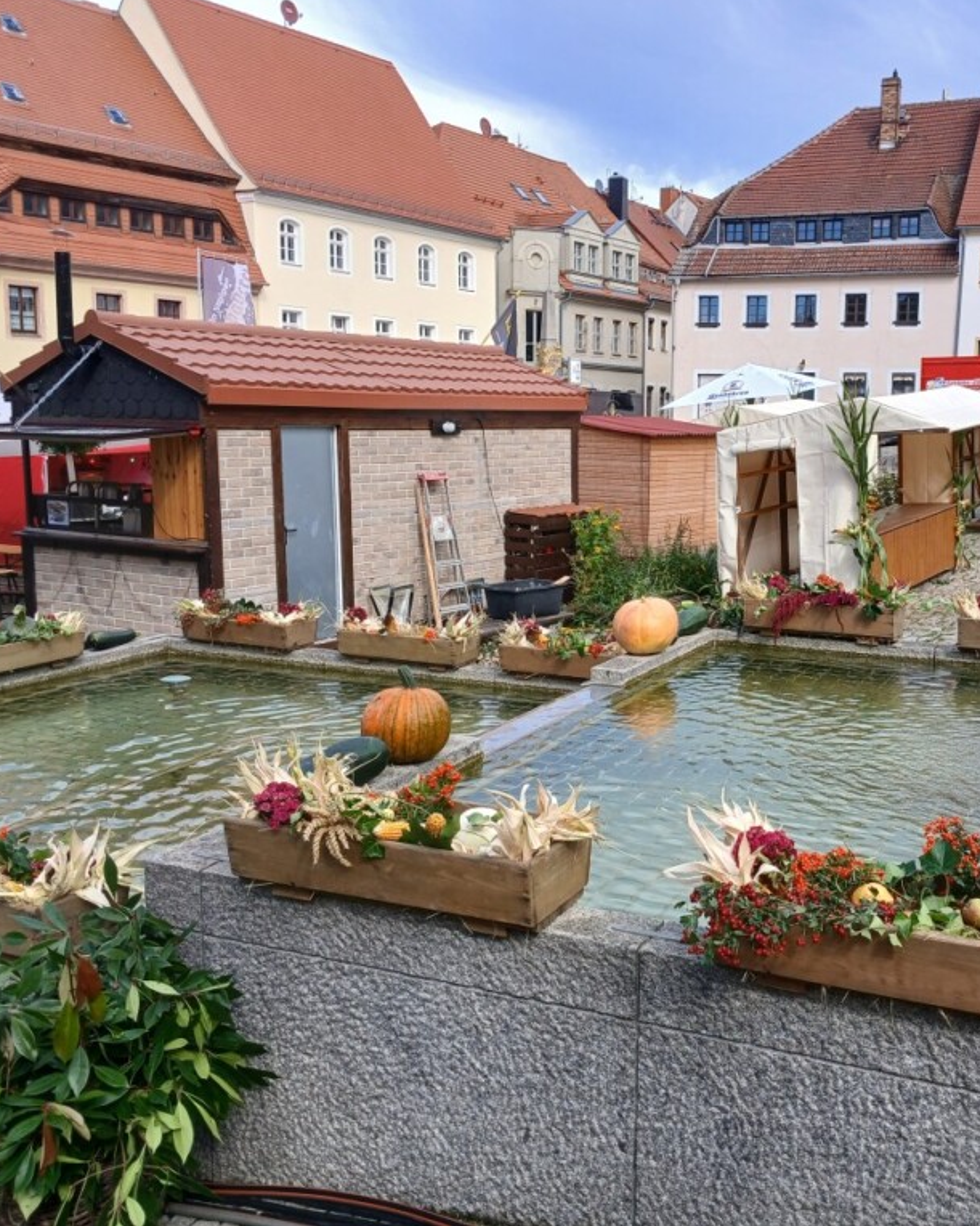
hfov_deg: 42.7
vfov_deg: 52.8
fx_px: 1233
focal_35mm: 34
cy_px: 611
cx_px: 656
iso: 20
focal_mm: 3.98
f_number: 1.8
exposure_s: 1/310
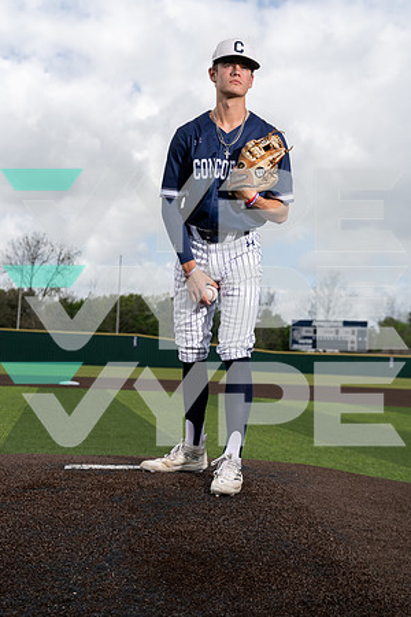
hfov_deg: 27.0
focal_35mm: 50
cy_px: 308
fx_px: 856
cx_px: 206
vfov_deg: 39.6
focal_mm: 50
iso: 250
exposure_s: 1/1250
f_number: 4.5
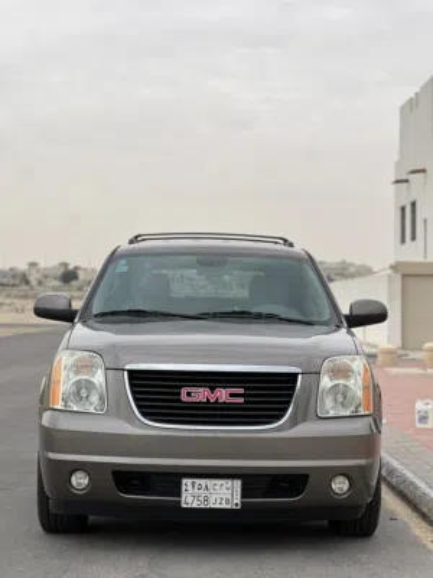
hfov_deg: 19.1
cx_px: 216
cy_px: 289
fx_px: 1284
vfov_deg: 25.3
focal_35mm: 77
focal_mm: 9
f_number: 2.8
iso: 32
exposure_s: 1/348
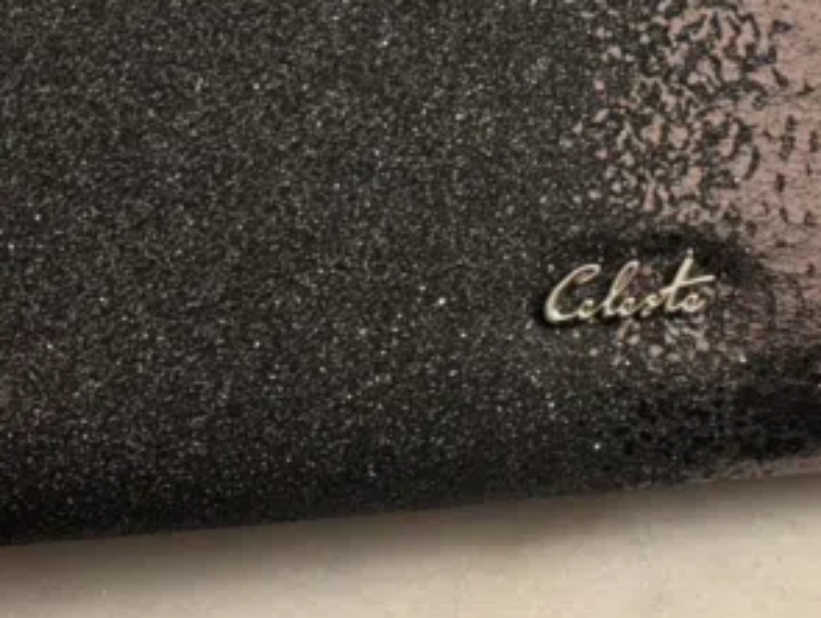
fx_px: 2470
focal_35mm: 104
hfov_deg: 18.6
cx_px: 729
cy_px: -33
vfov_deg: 14.0
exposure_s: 1/50
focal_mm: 6.76
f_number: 1.78
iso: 250
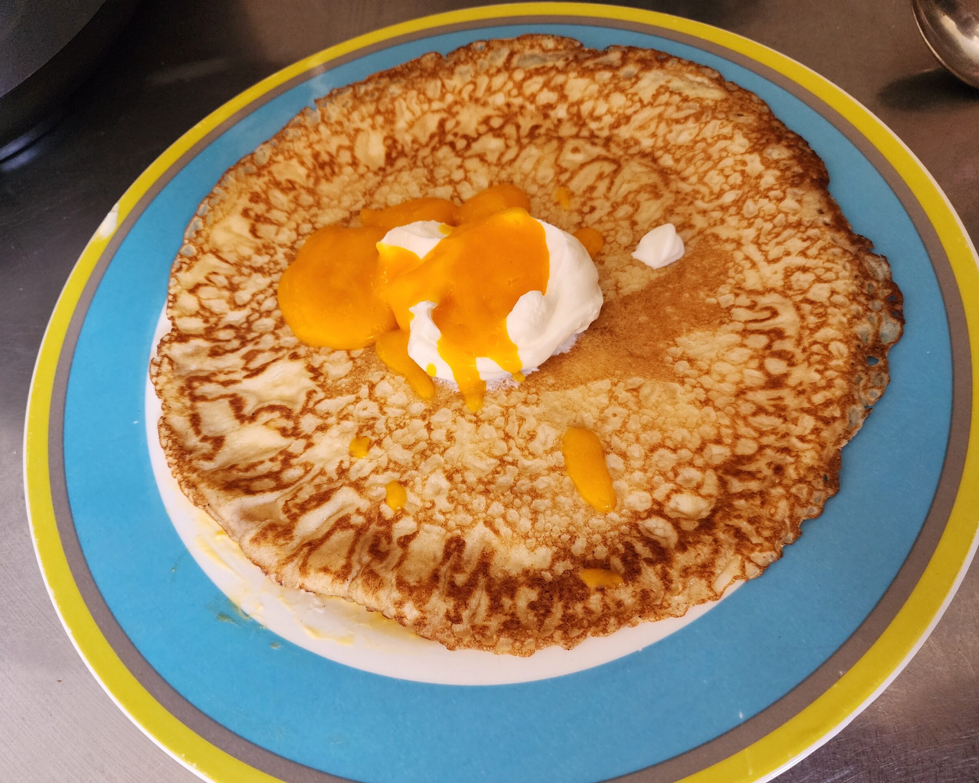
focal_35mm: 24
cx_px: 482
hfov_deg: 70.3
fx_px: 695
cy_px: 391
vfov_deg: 58.8
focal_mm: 6.4
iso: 640
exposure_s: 1/120
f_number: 1.8
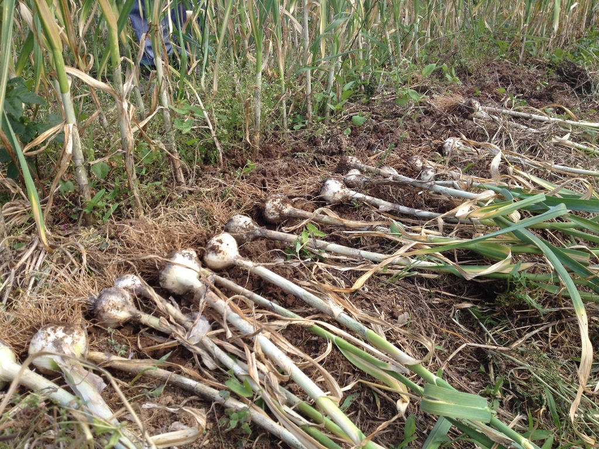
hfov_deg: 52.6
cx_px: 300
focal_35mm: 35
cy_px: 224
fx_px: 606
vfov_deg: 40.7
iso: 50
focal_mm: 4.28
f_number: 2.4
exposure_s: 1/438
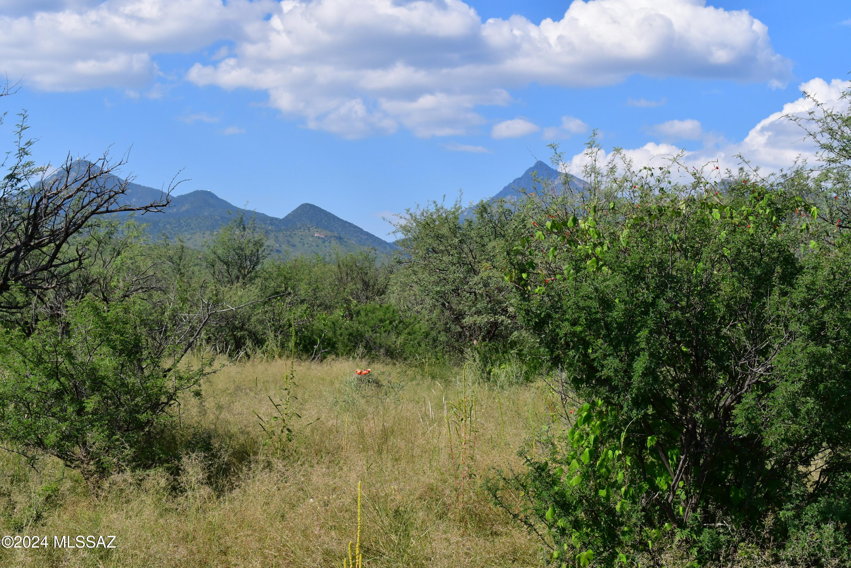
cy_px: 284
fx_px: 1631
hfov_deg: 29.2
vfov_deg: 19.7
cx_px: 426
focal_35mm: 69
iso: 800
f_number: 13
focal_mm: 46
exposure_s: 1/1250
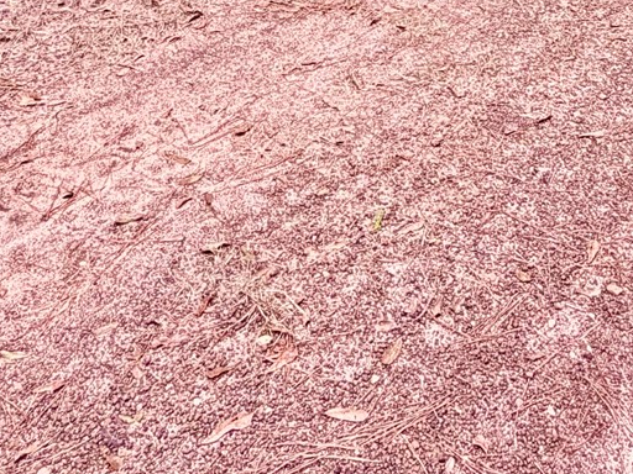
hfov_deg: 33.5
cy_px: -379
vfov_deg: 19.5
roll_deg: -1.8
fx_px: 1024
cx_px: 492
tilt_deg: -4.0
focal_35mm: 56
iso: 160
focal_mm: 2.22
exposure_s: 1/121
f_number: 2.2
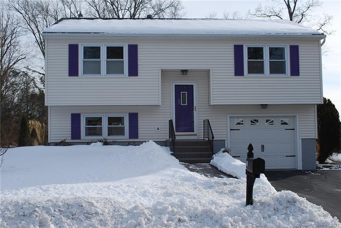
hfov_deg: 44.9
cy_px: 114
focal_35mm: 44
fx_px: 412
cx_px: 170
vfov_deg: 30.9
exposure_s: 1/250
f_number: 8
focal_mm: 29
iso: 100
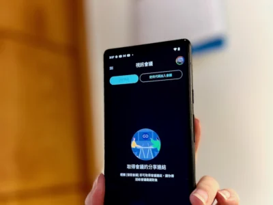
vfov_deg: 53.1
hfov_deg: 67.3
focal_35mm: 26
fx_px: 205
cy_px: 102
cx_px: 136
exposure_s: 1/60
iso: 64
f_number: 1.5
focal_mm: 5.7
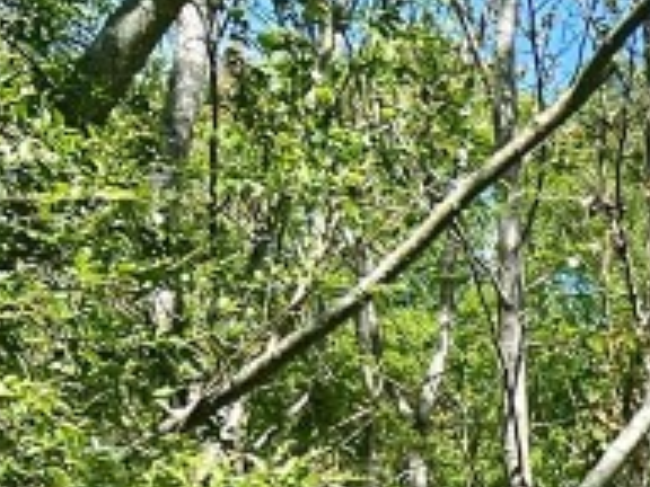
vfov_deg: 9.5
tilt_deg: -5.8
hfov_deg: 12.0
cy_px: 1177
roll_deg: -2.6
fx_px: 2610
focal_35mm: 139
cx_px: 1449
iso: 50
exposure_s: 1/1869
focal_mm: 5.7
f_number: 1.5
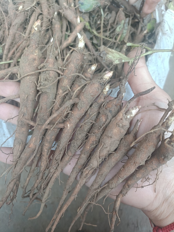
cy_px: 116
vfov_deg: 69.4
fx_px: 168
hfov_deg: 54.9
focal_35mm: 25
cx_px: 87
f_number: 1.7
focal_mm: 4.7
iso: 732
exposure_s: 1/50
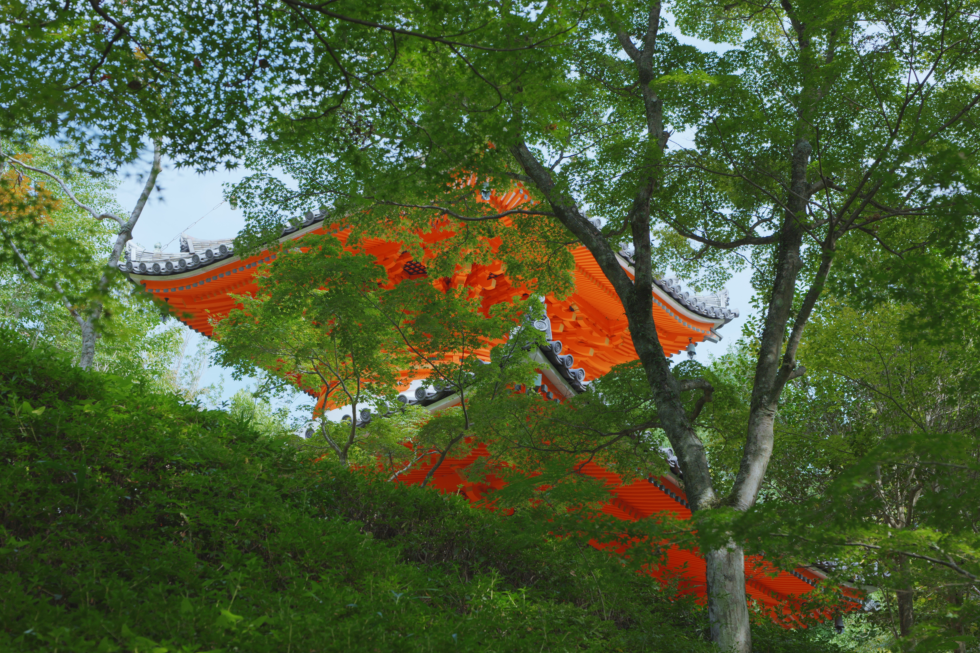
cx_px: 491
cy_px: 328
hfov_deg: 33.4
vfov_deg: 22.6
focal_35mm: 60
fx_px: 1633
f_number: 5
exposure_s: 1/500
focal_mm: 59
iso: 640
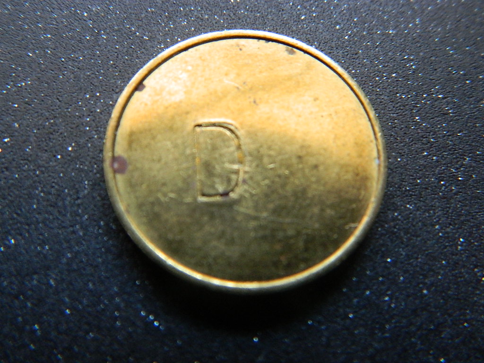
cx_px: 242
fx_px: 657
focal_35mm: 47
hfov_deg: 40.4
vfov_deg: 30.9
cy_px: 182
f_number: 3.6
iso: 400
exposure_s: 1/15
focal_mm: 8.4
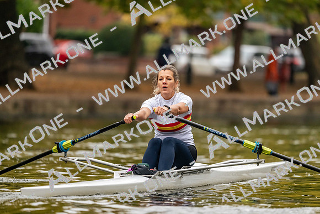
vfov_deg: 3.4
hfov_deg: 5.2
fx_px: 3556
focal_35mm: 400
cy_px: 107
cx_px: 160
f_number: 4.5
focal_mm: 400
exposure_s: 1/2000
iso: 2800
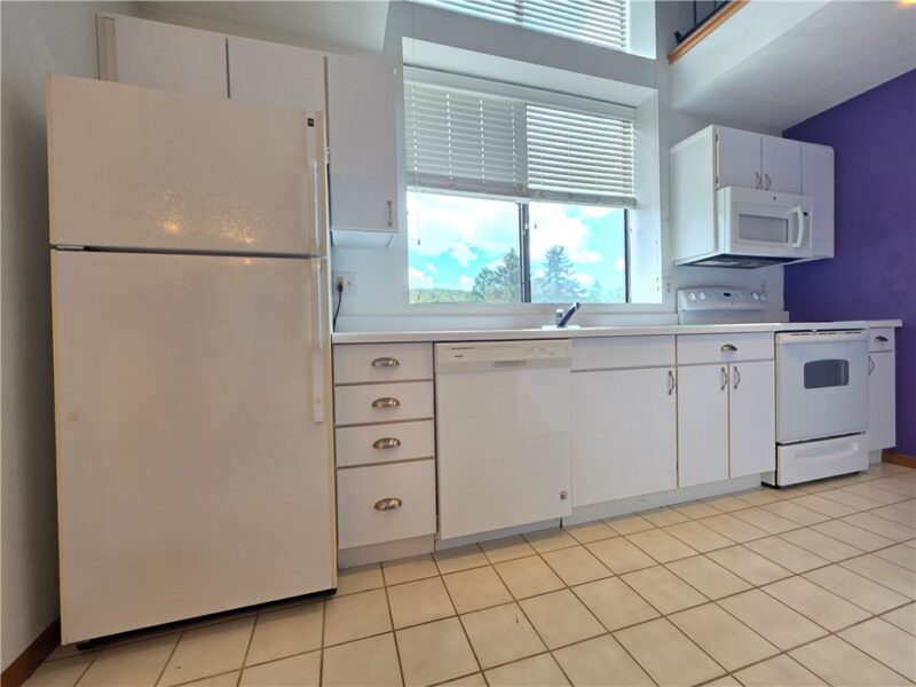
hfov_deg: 106.2
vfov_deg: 89.9
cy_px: 344
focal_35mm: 13
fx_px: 344
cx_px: 458
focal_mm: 2.2
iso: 80
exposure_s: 1/120
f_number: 1.9
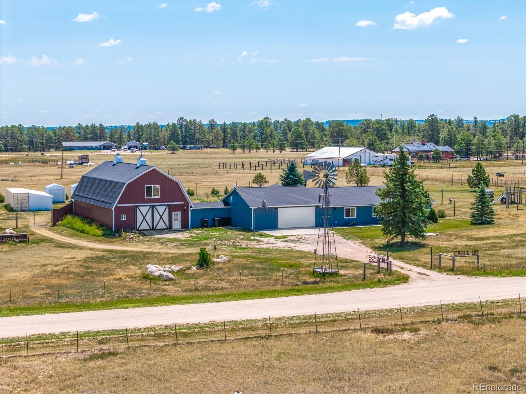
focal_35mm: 70
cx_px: 263
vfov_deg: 21.0
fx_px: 1063
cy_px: 197
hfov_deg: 27.8
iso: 200
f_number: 2.8
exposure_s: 1/2500
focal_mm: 19.35
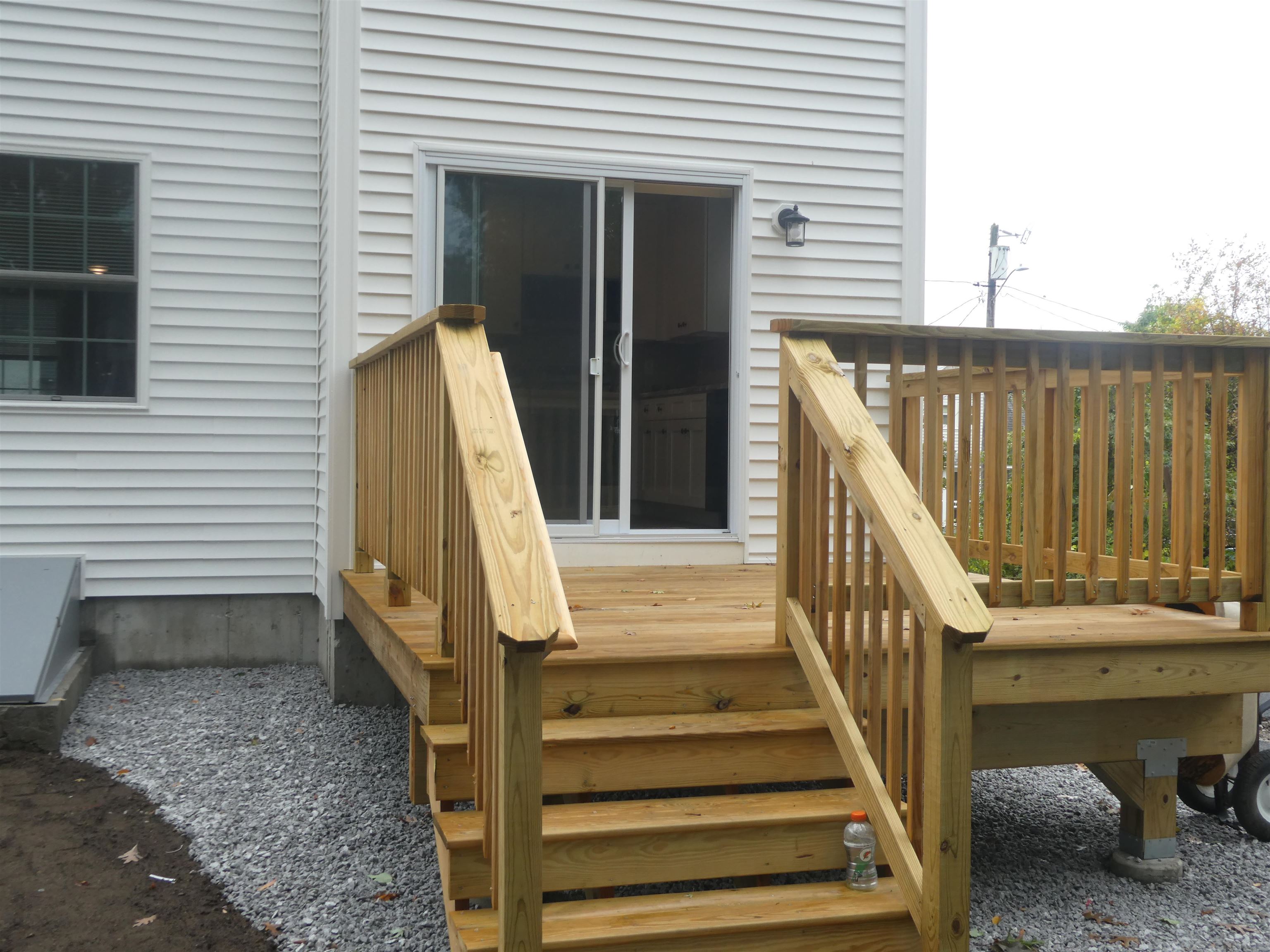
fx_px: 1357
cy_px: 476
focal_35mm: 37
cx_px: 635
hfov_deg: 50.1
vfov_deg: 38.7
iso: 80
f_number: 3.7
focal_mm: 6.7
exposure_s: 1/125
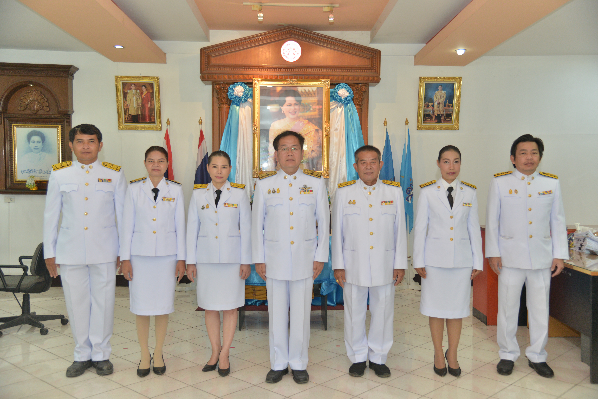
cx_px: 299
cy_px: 200
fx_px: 581
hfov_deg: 54.4
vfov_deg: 37.9
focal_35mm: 35
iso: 800
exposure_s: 1/80
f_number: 4
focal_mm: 35
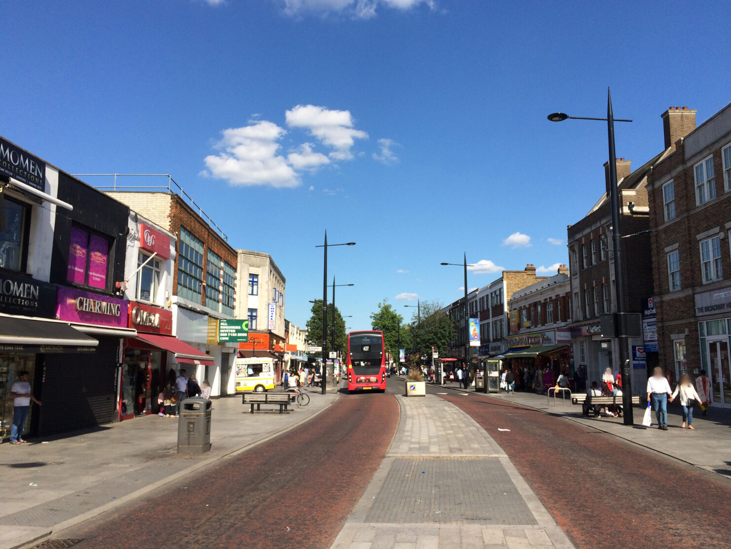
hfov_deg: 60.0
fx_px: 634
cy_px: 266
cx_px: 367
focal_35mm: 30
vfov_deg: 46.8
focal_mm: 4.15
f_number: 2.2
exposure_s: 1/2283
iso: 32
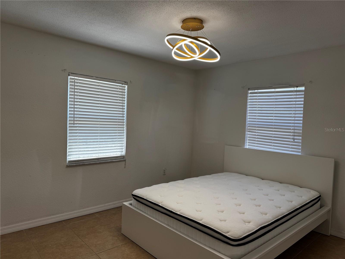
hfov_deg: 71.6
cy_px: 130
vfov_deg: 56.8
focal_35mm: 24
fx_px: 239
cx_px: 172
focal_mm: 6.76
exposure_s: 1/223
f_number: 1.78
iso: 80
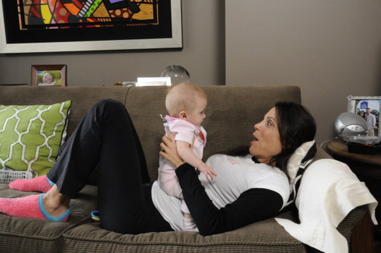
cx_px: 190
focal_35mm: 36
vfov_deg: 36.8
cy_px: 126
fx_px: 380
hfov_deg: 53.2
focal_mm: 24
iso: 2200
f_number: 5.6
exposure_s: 1/90
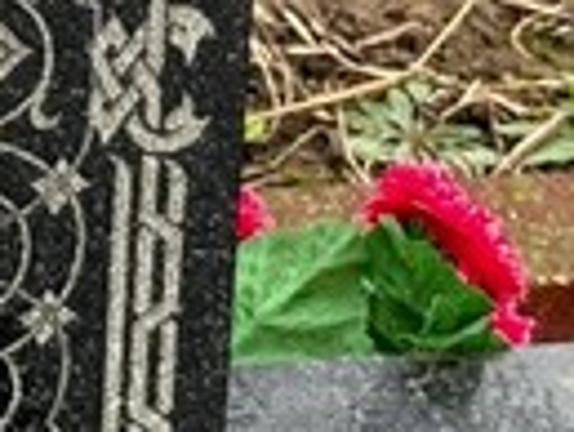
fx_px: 5344
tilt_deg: -25.0
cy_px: -739
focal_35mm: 322
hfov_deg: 5.8
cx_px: -983
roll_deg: +1.3
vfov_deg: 4.5
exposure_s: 1/60
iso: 64
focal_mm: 5.96
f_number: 1.6
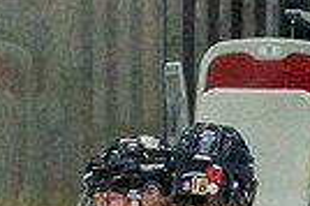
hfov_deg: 1.4
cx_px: 219
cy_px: 513
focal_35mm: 1477
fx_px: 12703
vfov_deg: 0.9
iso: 3200
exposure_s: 1/1250
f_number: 2.8
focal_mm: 200
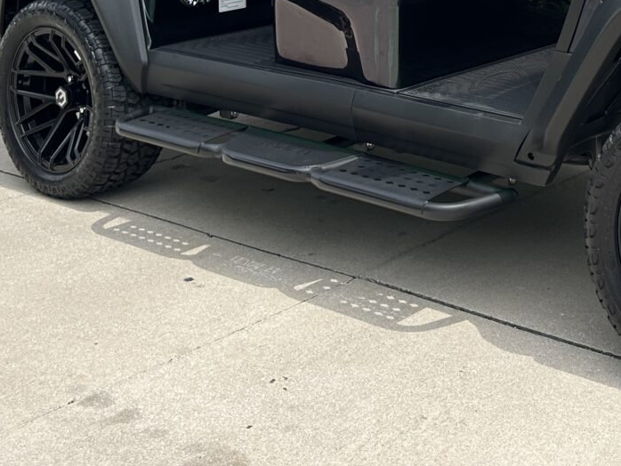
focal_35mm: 66
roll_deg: -0.7
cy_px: -166
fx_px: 1184
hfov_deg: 28.8
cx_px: 490
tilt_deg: +0.1
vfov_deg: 20.1
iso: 80
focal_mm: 6.86
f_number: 1.78
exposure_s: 1/2110
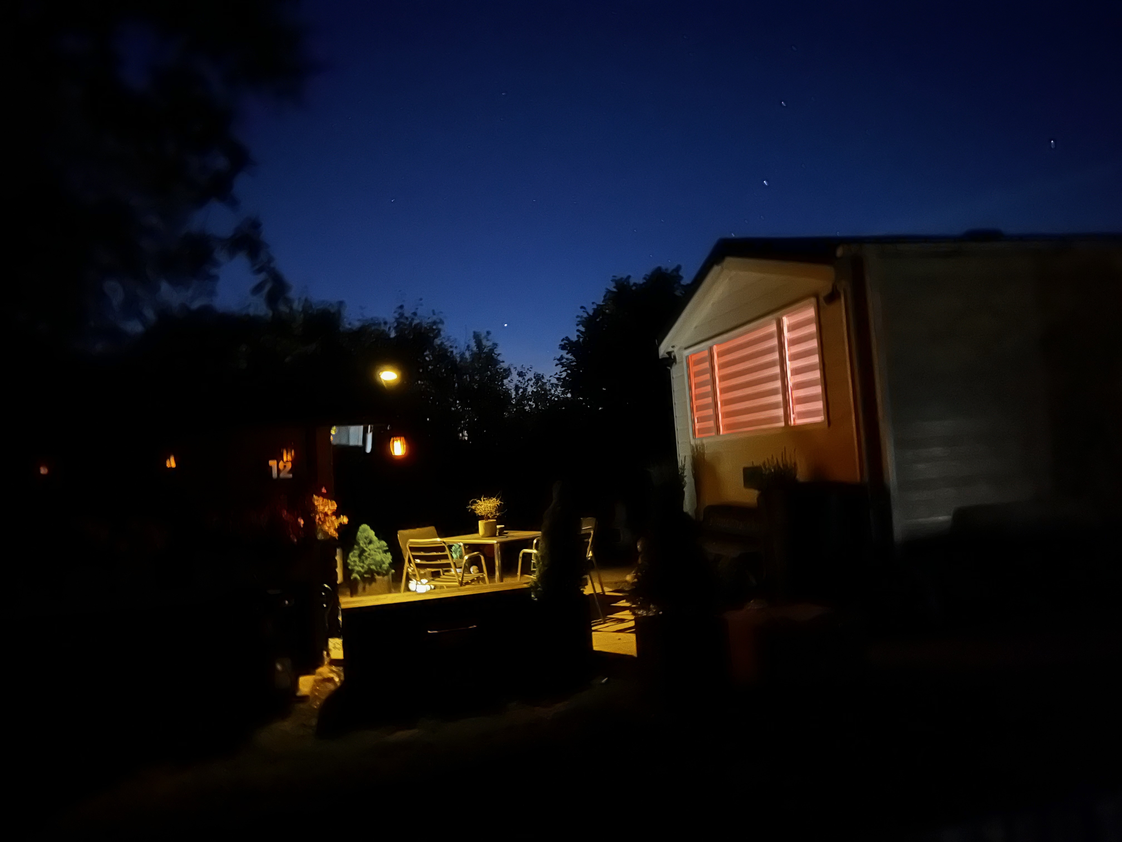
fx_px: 843
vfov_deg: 53.1
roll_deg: +3.1
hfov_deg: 67.3
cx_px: 561
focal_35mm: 26
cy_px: 421
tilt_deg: +2.6
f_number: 1.5
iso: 6400
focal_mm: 5.7
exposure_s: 1
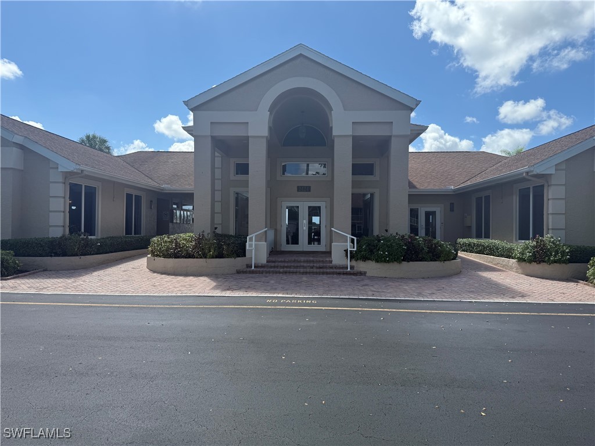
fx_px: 413
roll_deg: -1.2
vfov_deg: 56.8
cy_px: 223
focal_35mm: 24
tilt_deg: +1.8
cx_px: 298
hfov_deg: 71.6
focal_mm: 6.76
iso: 80
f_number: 1.78
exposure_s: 1/4167
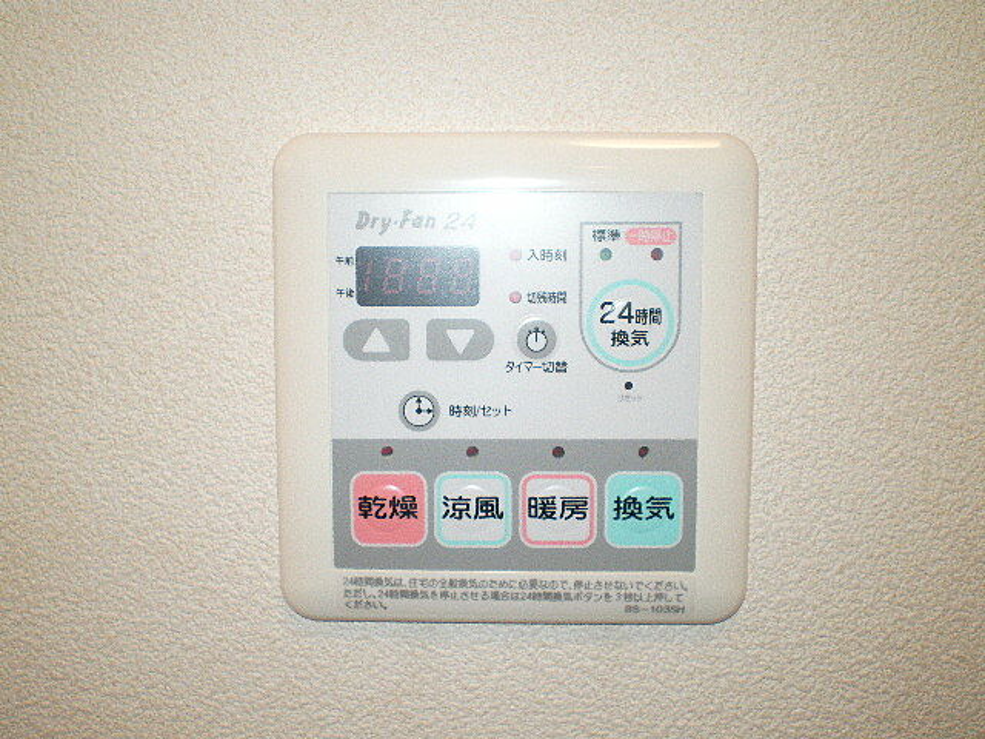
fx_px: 1081
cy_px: 370
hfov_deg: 49.0
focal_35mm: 38
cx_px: 492
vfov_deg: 37.7
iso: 157
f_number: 4.6
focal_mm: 6.3
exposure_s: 1/50
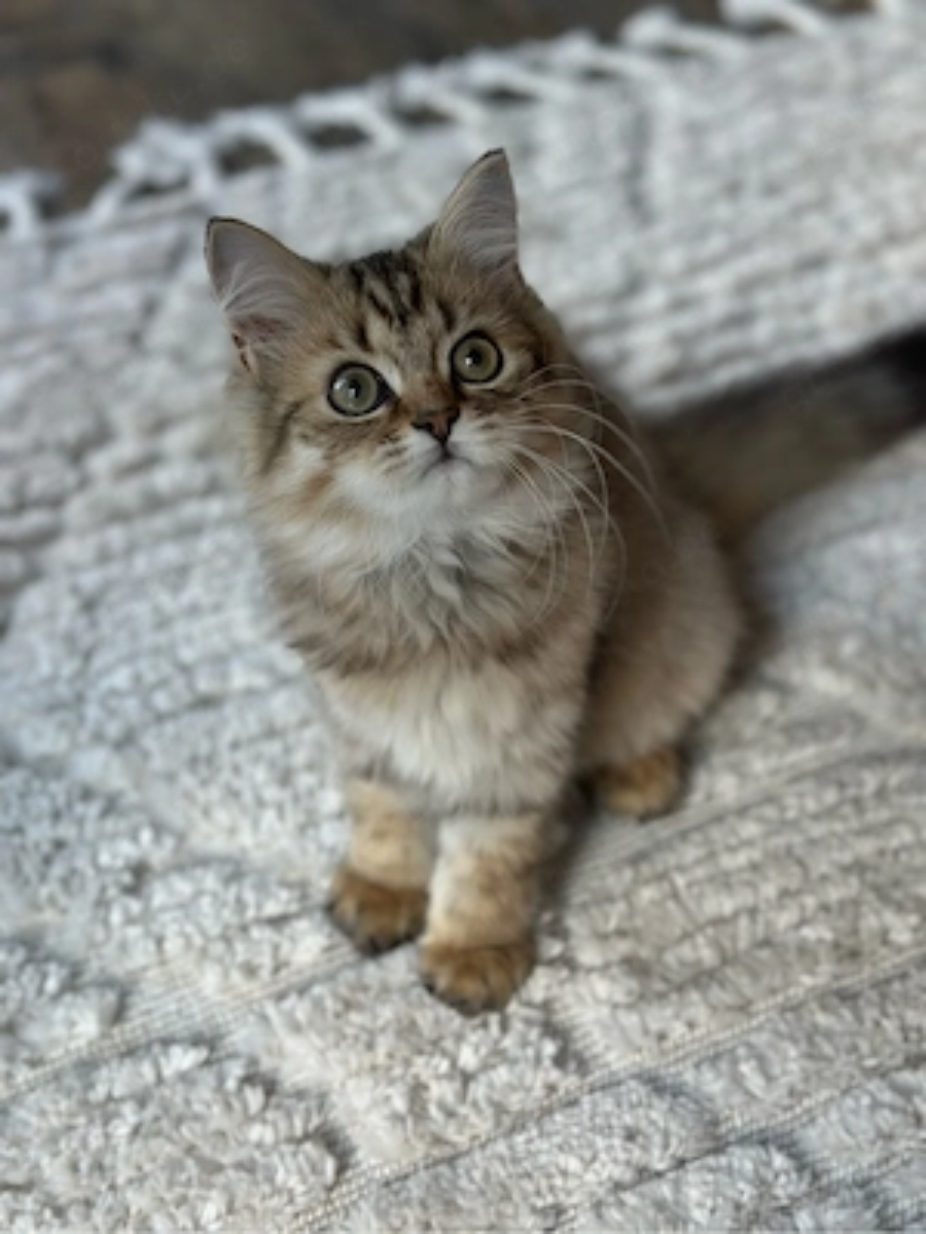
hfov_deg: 30.3
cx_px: 463
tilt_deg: -41.8
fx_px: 1712
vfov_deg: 39.7
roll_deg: +3.9
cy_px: 617
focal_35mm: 48
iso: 80
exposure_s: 1/101
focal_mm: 6.86
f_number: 1.78
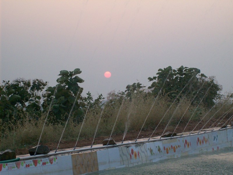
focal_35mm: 108
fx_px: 727
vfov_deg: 13.7
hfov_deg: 18.2
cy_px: 88
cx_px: 116
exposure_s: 1/128
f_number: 4.8
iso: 200
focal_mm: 18
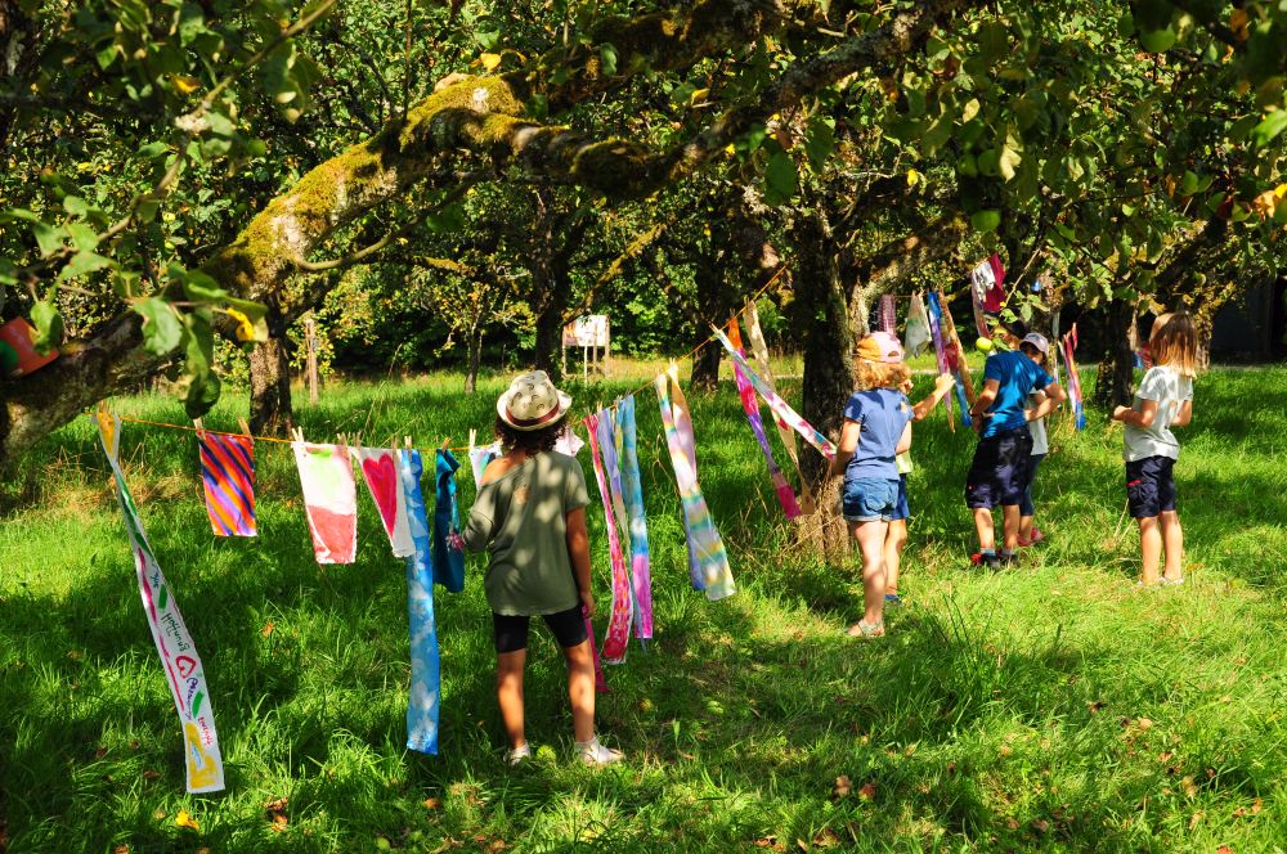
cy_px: 427
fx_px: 2142
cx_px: 644
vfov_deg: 22.6
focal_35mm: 60
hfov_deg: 33.4
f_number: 8
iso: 400
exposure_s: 1/640
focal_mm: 40
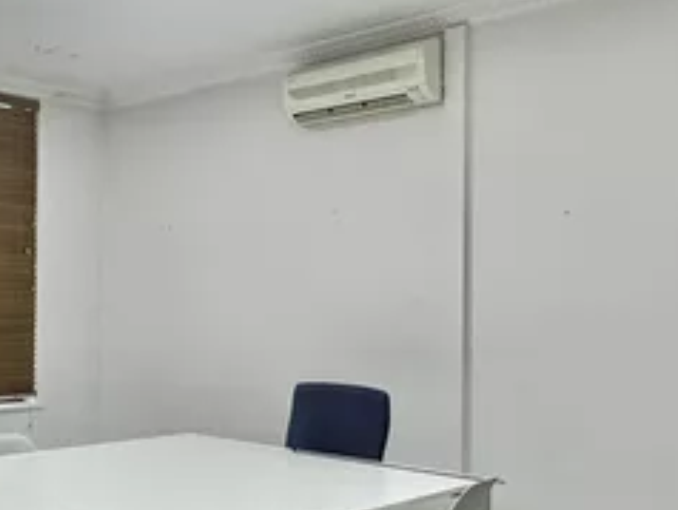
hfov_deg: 38.7
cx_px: 128
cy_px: 302
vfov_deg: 30.9
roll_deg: -0.1
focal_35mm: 47
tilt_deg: +0.0
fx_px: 921
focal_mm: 2.22
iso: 160
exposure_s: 1/100
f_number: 2.2
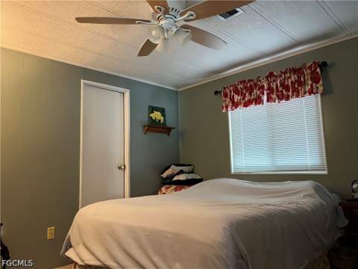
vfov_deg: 53.1
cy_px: 134
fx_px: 269
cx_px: 179
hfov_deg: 67.3
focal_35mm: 26
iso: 500
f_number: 1.6
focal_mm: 5.1
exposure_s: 1/60
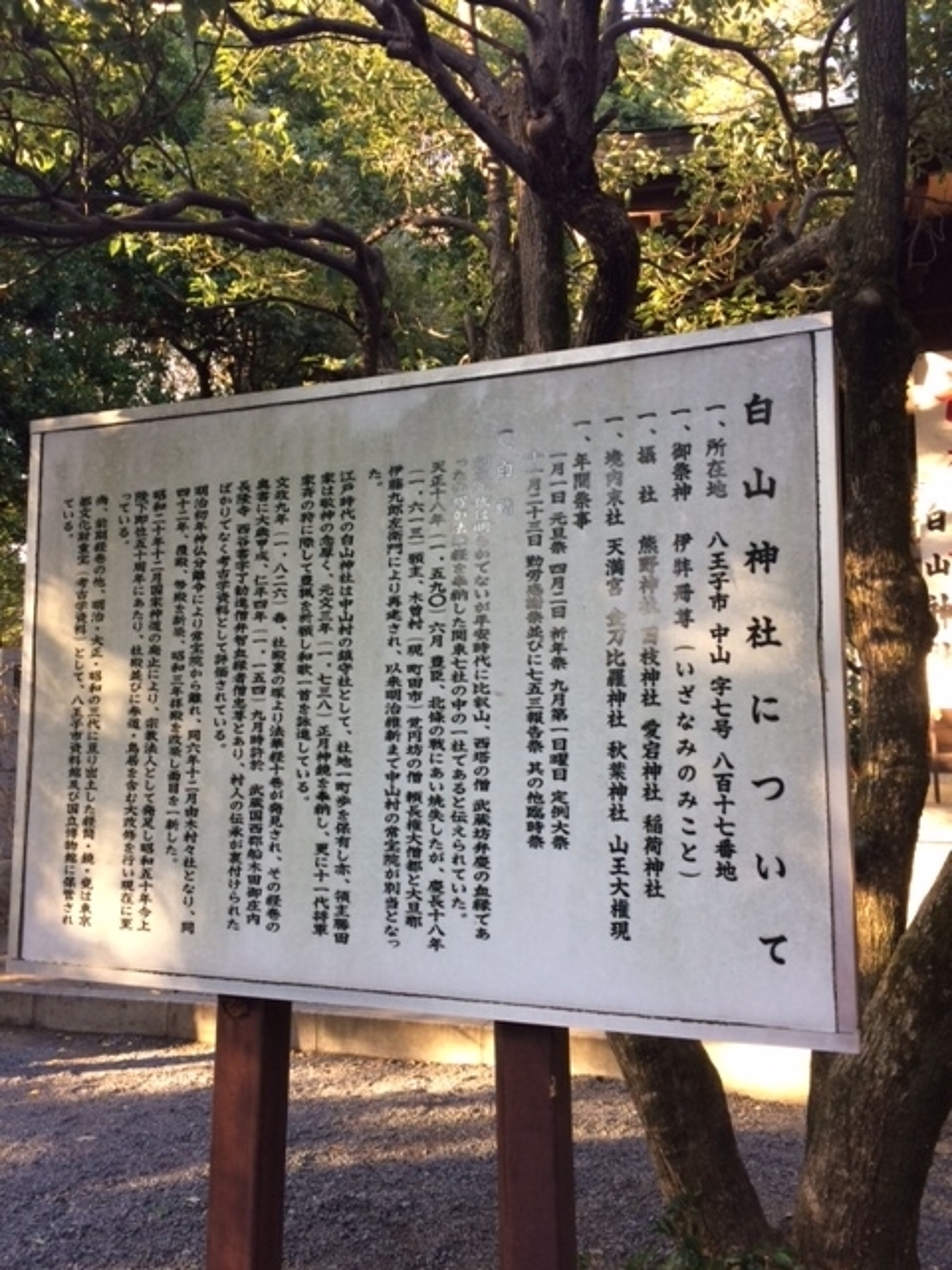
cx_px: 476
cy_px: 635
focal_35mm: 29
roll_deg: +0.4
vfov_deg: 61.7
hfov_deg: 48.2
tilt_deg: +4.6
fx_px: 1063
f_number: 2.2
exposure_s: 1/40
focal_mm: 4.15
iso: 40
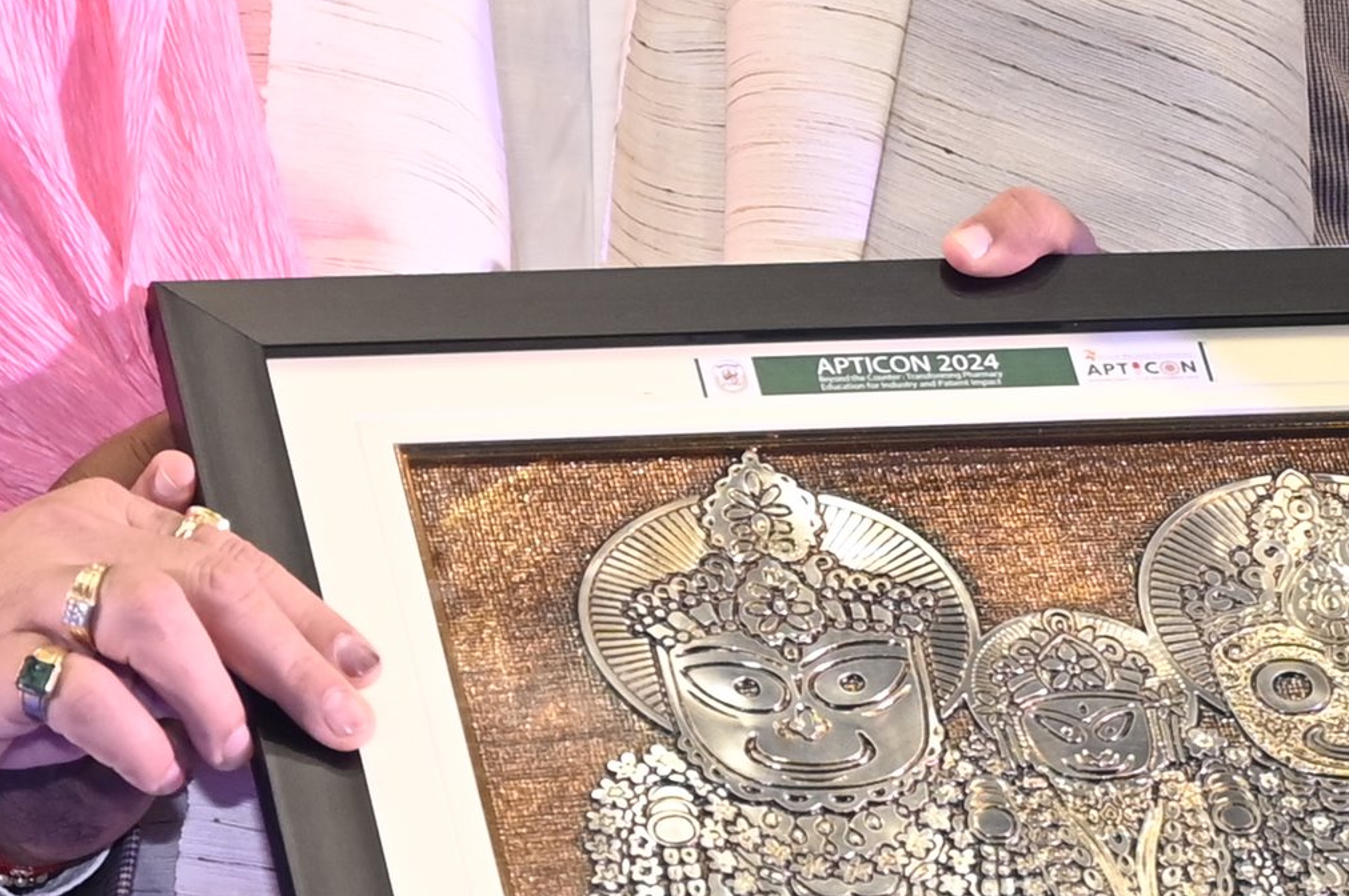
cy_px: 84
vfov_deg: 3.9
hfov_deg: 5.8
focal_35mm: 356
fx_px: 13327
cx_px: 797
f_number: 4
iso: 1000
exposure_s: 1/160
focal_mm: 70
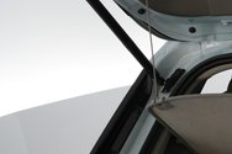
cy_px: 184
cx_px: 365
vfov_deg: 15.5
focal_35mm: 85
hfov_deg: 20.0
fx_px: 547
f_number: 2.8
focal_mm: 25
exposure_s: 1/160
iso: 2000
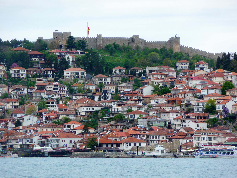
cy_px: 89
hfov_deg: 7.5
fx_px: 1807
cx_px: 118
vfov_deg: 5.6
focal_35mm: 264
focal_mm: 45.4
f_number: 4.9
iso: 100
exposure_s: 1/320
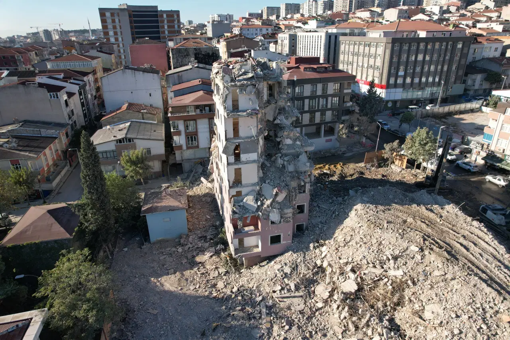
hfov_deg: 78.6
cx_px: 255
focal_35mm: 22
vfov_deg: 57.2
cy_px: 170
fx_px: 312
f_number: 2.8
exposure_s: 1/1250
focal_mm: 8.38
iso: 100
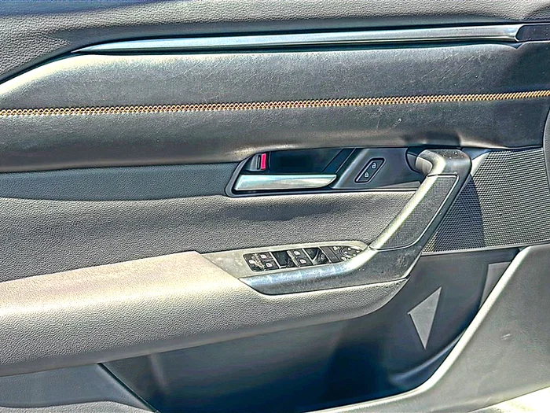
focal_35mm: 38
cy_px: 206
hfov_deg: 49.0
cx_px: 275
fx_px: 604
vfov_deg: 37.7
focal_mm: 6.86
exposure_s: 1/509
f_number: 1.78
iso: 80
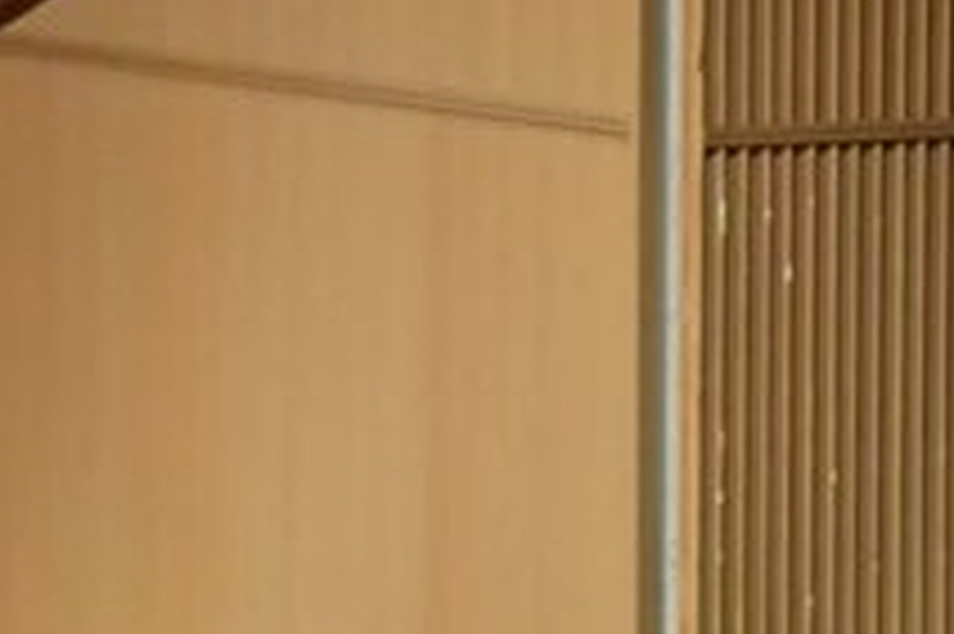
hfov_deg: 2.8
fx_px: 19541
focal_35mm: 738
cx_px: -214
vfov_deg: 1.9
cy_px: 549
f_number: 5.6
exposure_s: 1/400
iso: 9000
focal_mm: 135
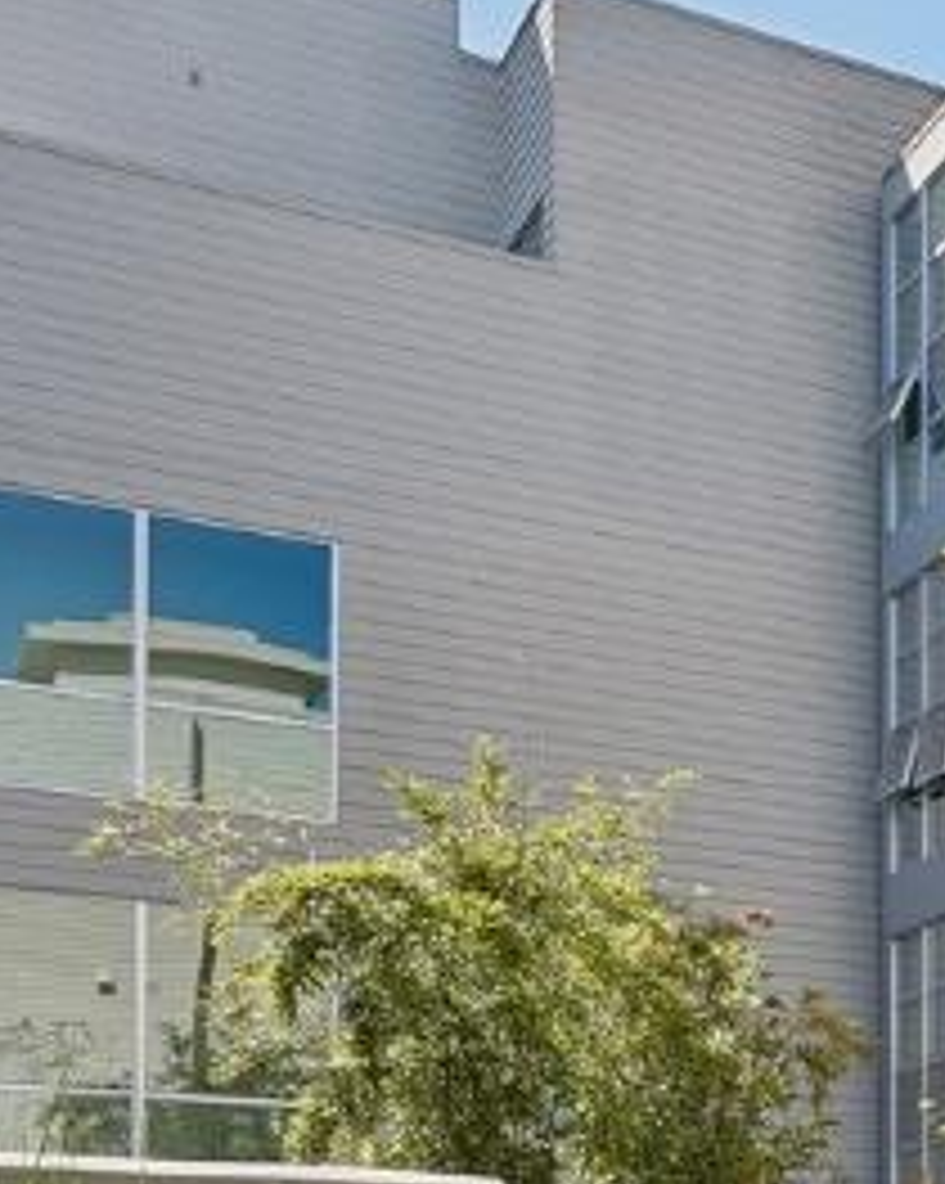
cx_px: 2529
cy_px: 1357
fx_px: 2625
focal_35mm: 75
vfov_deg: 23.6
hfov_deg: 12.8
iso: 640
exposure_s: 1/400
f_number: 8
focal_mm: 14
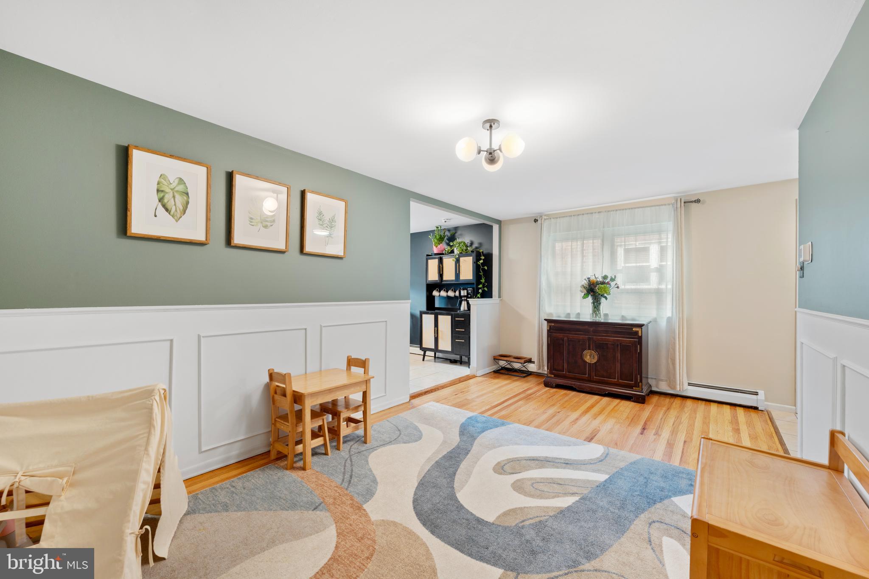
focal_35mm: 14
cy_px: 290
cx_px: 434
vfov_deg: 81.2
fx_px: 338
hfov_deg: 104.3
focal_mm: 14
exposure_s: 1/2
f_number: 8
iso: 200
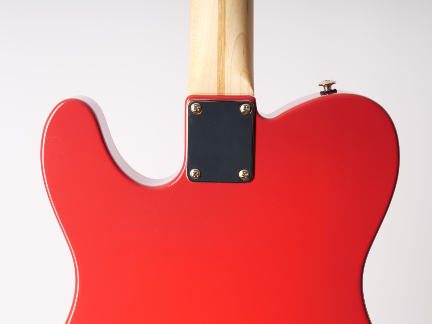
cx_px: 216
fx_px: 799
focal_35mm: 64
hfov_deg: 30.3
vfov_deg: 22.9
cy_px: 162
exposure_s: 1/200
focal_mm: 32
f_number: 7.1
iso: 200
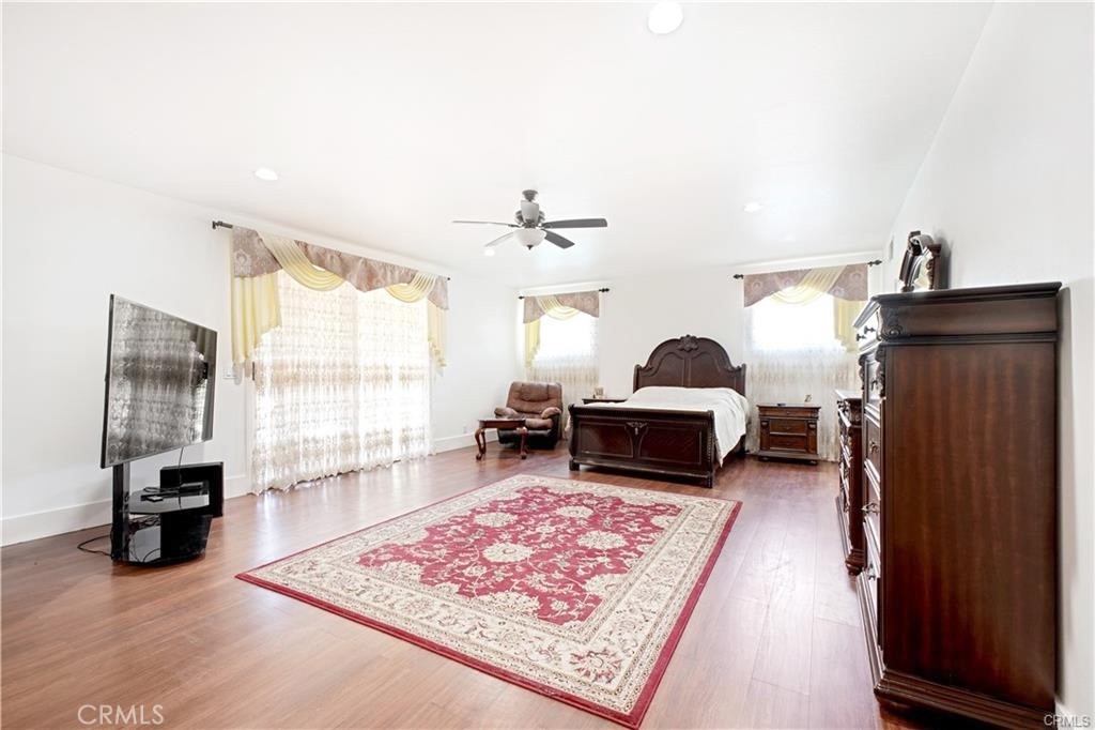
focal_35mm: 15
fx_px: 456
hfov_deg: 100.4
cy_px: 365
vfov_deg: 77.3
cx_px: 548
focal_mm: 10
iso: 500
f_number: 8
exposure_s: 1
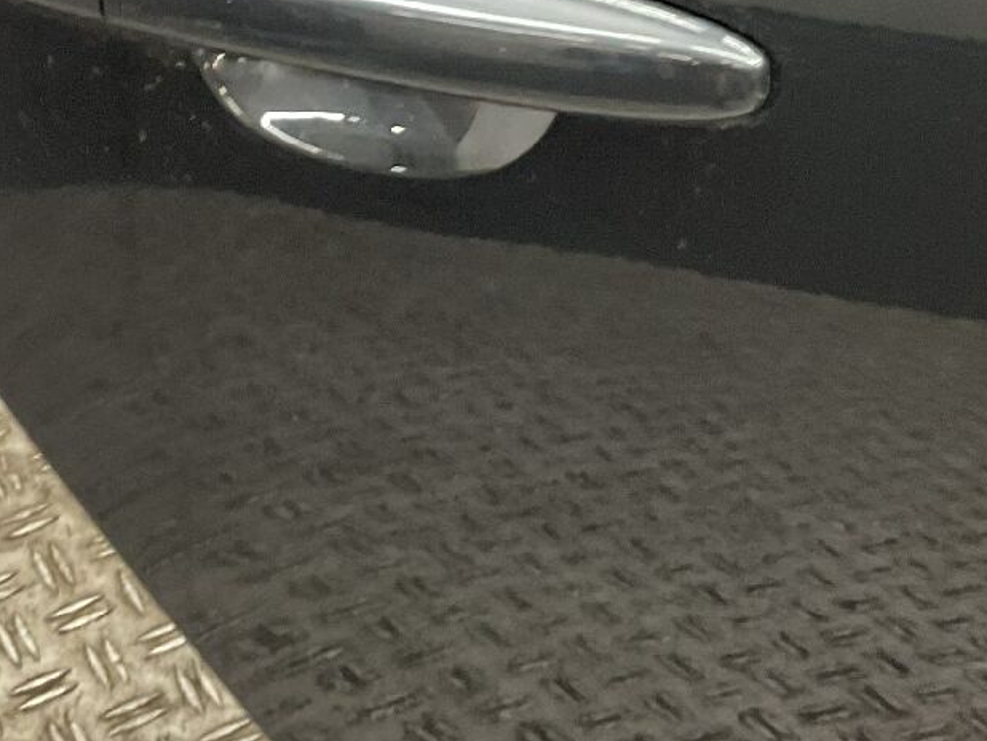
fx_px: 2567
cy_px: -125
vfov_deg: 15.9
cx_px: 327
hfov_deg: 21.7
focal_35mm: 90
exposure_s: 1/50
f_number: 1.8
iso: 250
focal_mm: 3
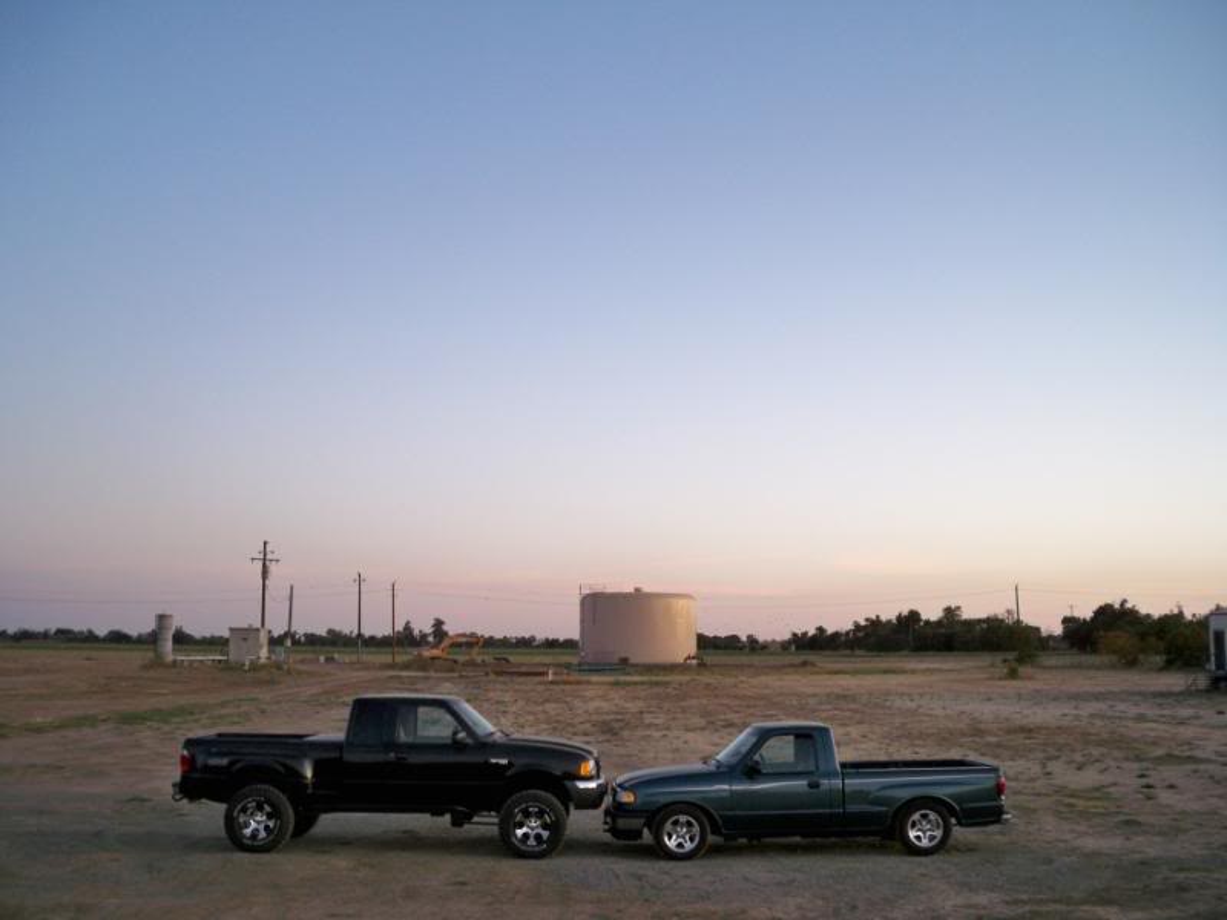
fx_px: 1241
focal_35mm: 35
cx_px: 614
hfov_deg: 52.6
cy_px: 460
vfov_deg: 40.7
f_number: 3.1
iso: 100
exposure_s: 1/60
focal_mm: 6.3
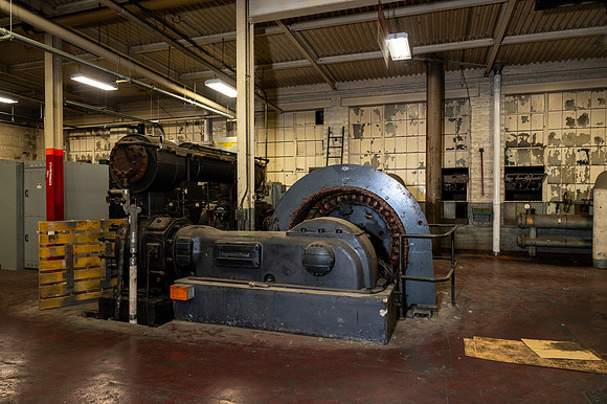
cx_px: 304
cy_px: 202
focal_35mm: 24
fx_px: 404
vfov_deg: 53.1
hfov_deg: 73.8
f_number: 6.3
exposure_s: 1/50
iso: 800
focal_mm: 24
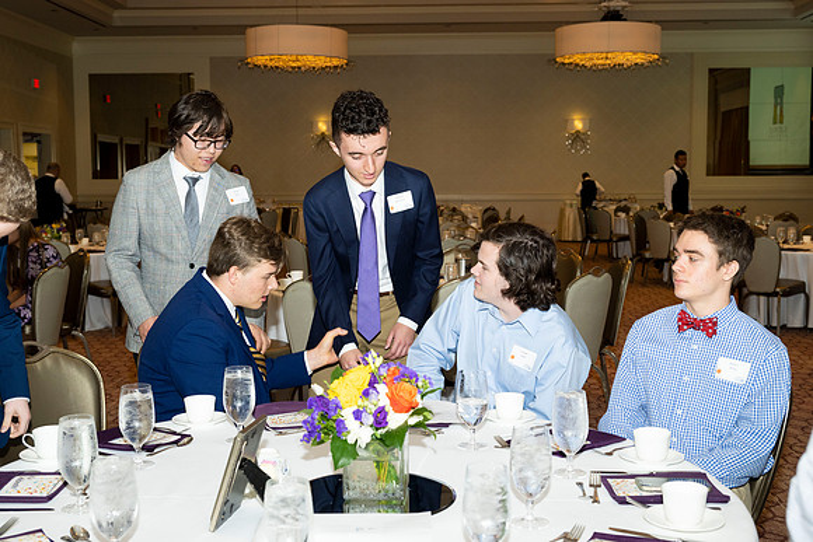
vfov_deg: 30.5
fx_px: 994
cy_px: 271
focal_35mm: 44
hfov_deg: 44.5
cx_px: 406
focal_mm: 44
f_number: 5.6
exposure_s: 1/80
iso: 1000
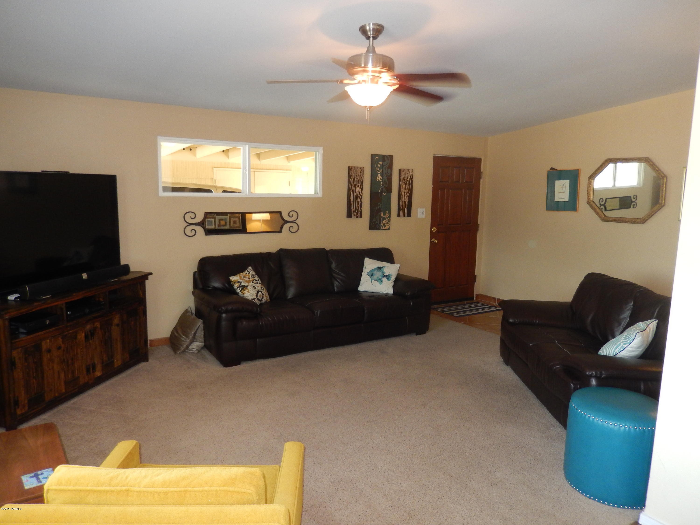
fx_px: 506
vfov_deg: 54.9
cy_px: 262
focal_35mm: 25
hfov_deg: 69.4
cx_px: 350
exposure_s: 1/30
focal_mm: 4.5
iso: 250
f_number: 3.4
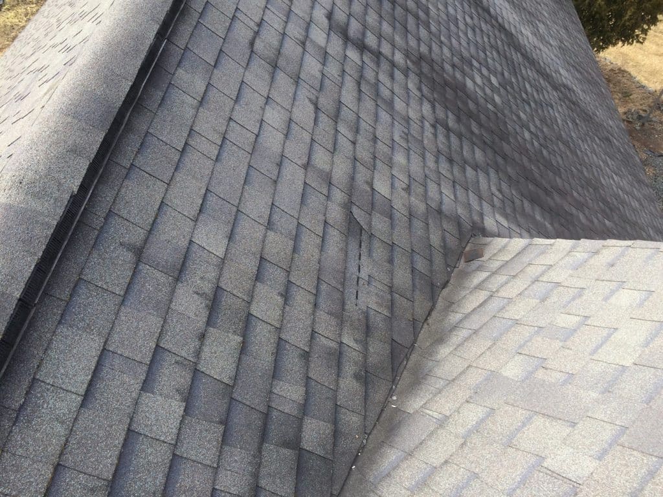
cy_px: 248
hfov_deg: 61.7
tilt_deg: -50.9
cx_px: 332
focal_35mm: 29
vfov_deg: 48.2
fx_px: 555
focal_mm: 4.15
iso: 32
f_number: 2.2
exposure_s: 1/805
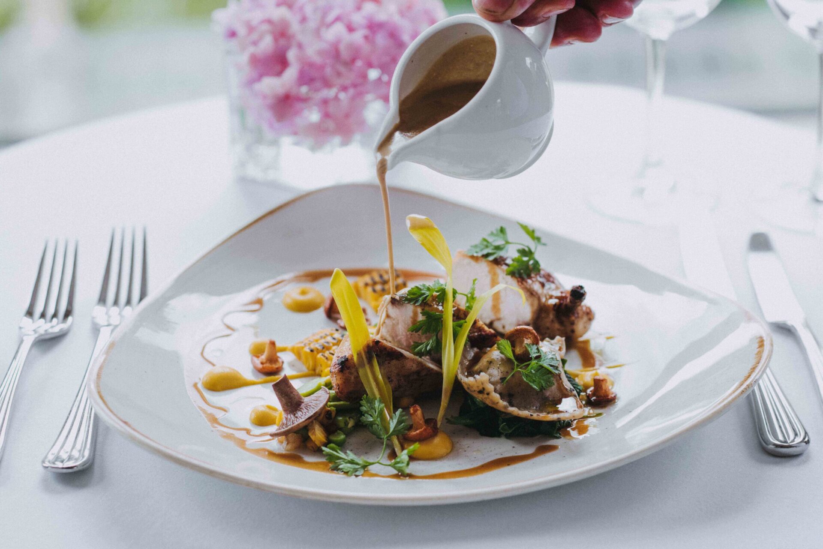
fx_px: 1944
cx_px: 412
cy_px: 274
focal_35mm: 85
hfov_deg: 23.9
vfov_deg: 16.1
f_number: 4.2
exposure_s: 1/2000
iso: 800
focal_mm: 85
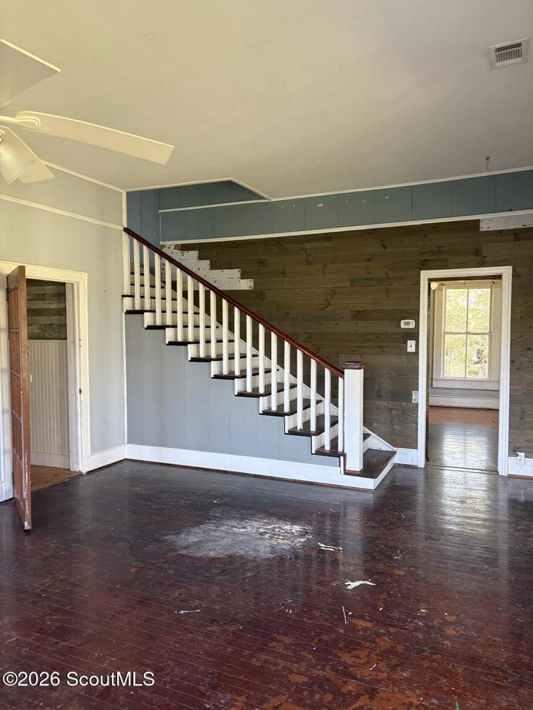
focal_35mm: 26
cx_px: 266
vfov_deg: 67.3
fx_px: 534
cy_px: 355
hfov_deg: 53.1
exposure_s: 1/60
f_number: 1.6
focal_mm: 5.96
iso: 125
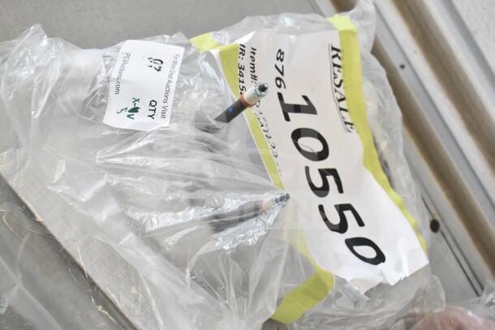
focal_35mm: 36
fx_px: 495
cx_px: 248
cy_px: 165
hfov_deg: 53.1
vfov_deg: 36.9
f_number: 5.6
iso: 1600
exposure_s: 1/125
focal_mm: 24
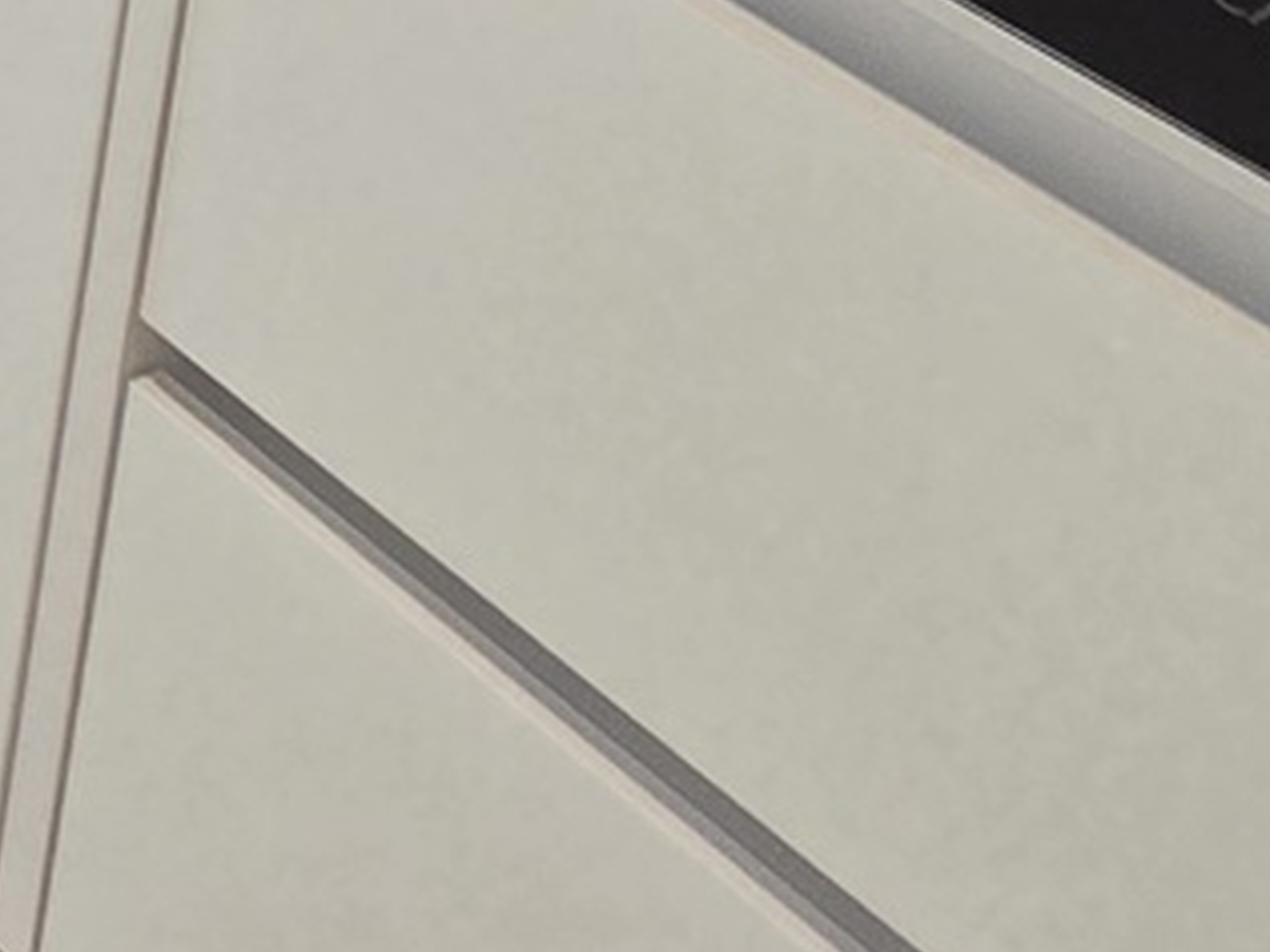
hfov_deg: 14.8
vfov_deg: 12.3
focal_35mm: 79
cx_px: -1801
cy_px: -1639
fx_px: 2898
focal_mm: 2.2
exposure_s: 1/50
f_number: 2.2
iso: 125
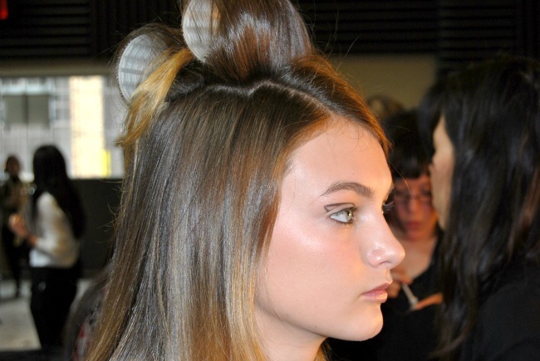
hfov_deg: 27.0
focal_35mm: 75
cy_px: 180
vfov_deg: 18.2
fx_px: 1126
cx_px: 270
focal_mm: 50
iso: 200
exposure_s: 1/60
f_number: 5.6
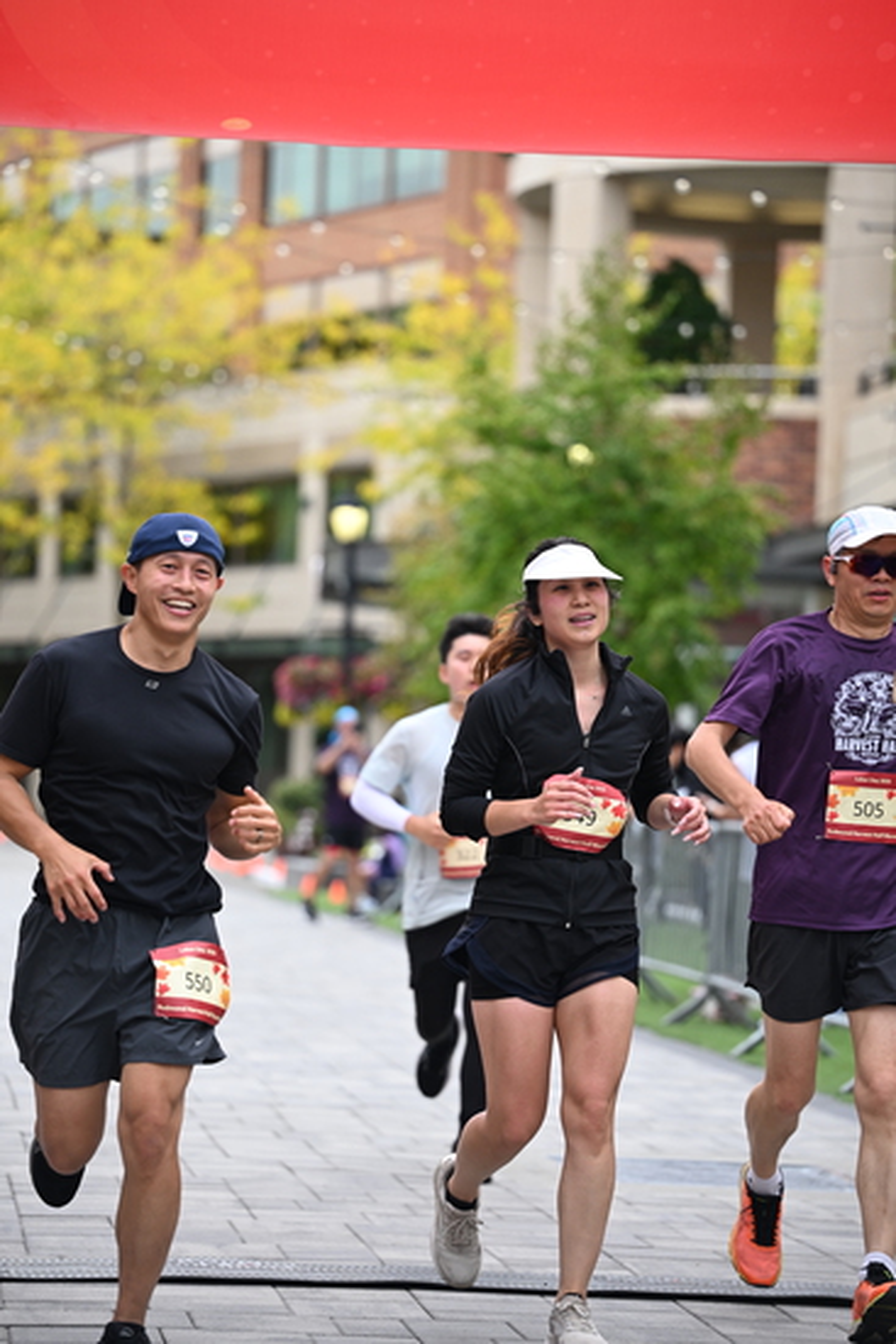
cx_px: 448
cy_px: 672
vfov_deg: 17.8
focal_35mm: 115
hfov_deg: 11.9
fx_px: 4290
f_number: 2.8
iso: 640
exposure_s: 1/2500
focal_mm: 115
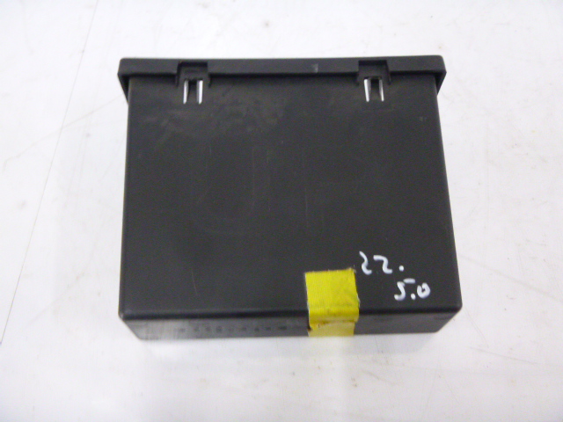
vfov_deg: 45.4
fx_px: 504
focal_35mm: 31
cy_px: 211
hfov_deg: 58.4
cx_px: 282
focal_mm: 5.5
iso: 500
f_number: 4.2
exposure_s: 1/8
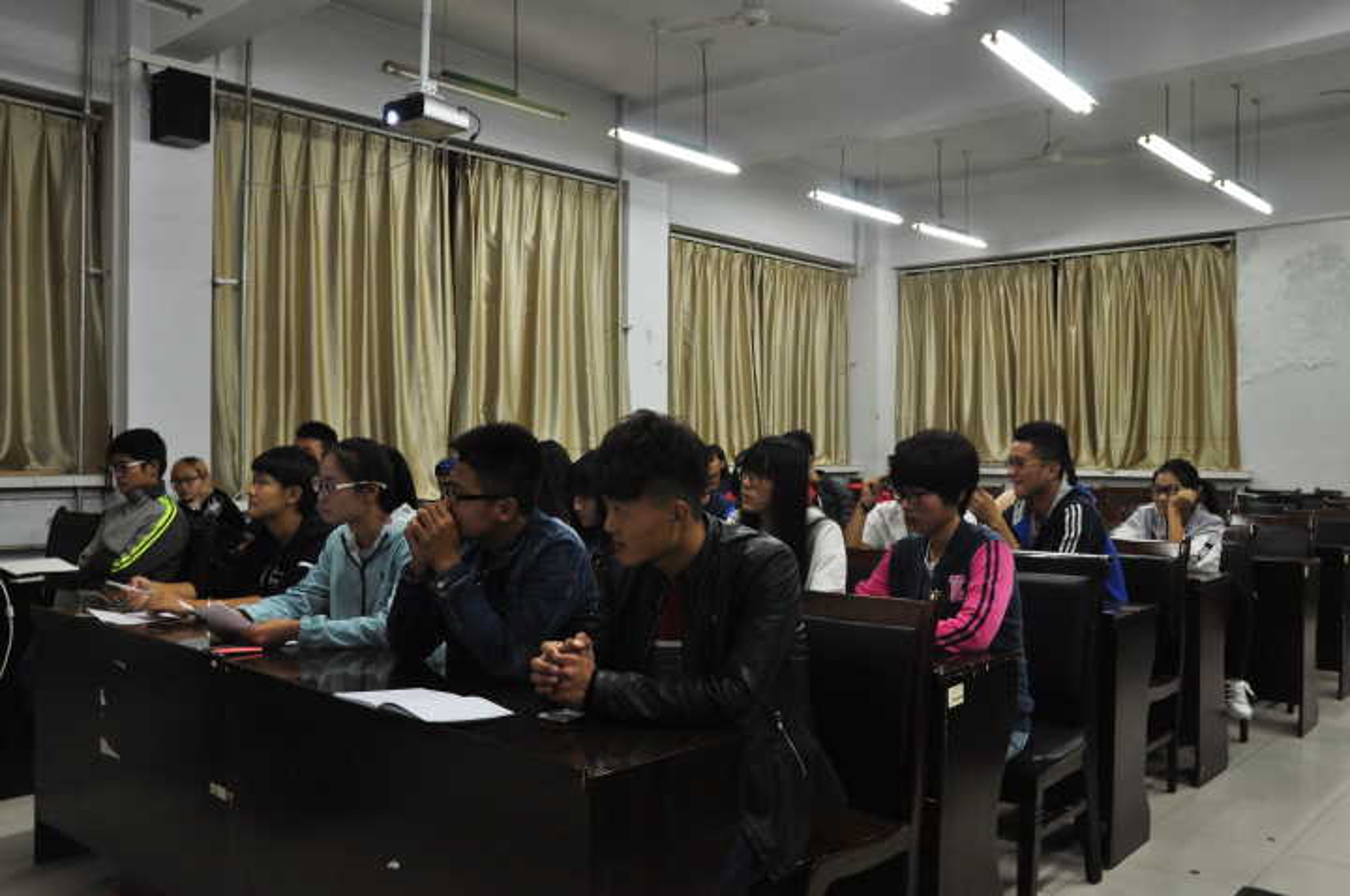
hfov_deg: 59.6
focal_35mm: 32
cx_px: 675
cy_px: 448
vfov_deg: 41.6
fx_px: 1180
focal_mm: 21
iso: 800
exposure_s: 1/10
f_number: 5.6
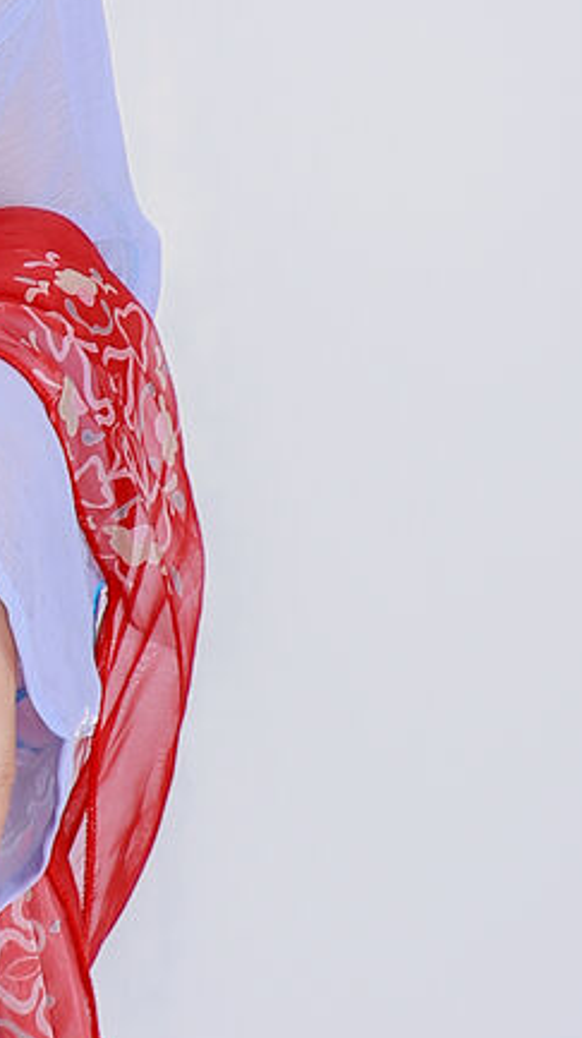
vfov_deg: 4.8
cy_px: 10
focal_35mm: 449
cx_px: -570
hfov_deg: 2.7
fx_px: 12340
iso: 100
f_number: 7.1
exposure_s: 1/125
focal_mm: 105
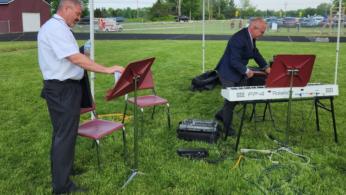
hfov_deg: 58.0
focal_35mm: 34
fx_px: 312
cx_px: 171
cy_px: 62
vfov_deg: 34.3
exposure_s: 1/848
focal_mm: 5.4
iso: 20
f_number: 1.8
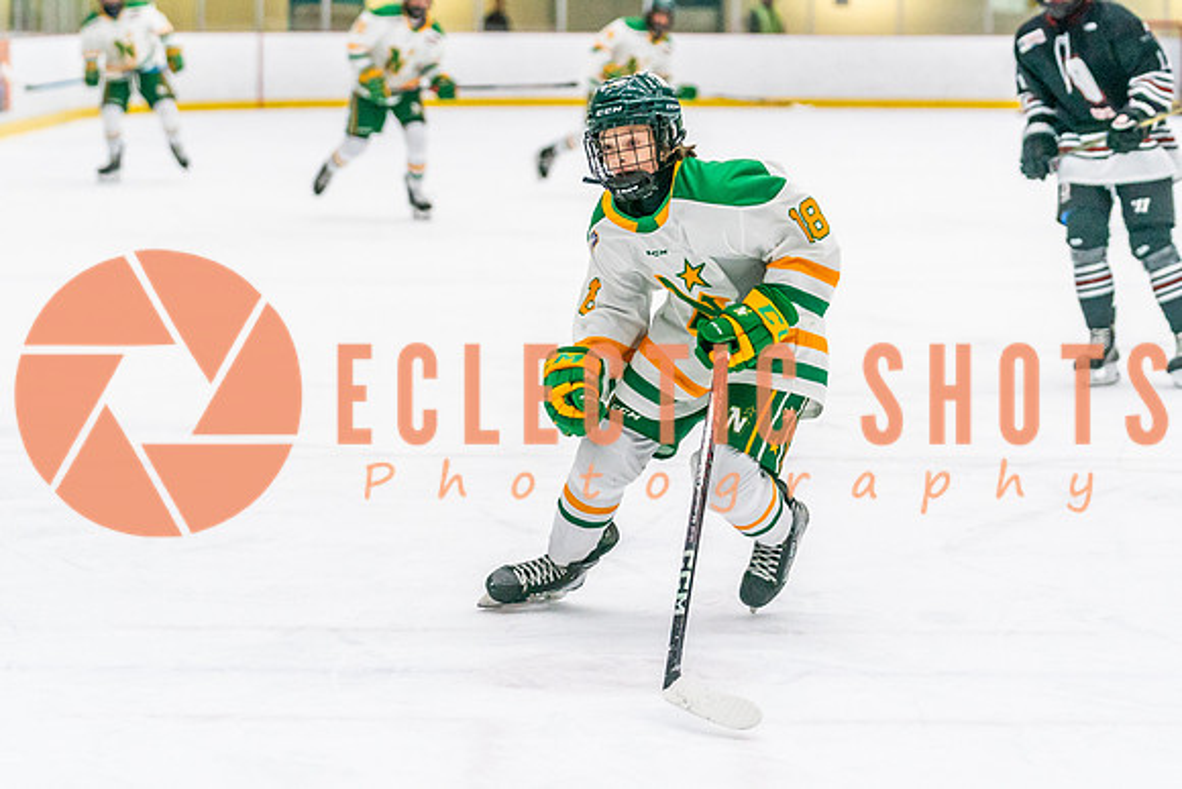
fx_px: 4154
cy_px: 209
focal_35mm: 126
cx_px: 604
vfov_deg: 10.8
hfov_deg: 16.2
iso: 3200
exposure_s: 1/1250
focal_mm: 86
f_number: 2.8
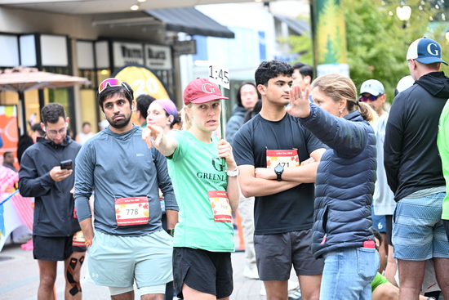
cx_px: 224
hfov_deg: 17.1
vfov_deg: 11.4
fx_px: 1497
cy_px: 150
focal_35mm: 120
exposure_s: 1/160
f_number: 4
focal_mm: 120
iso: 2000
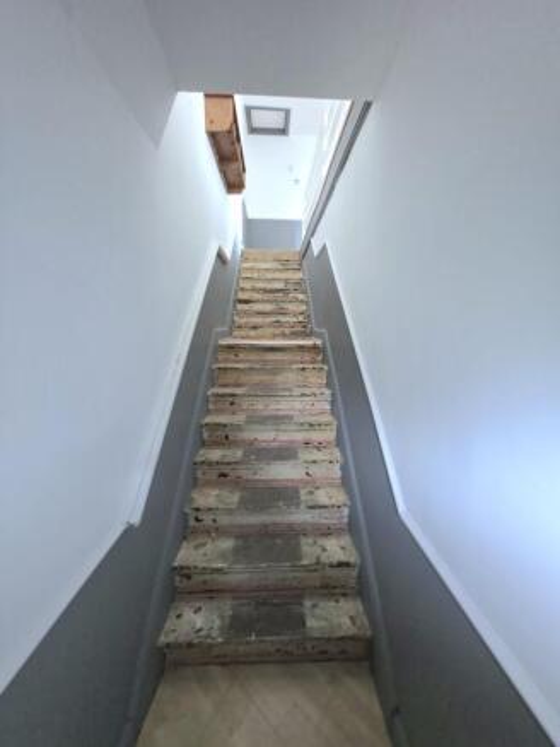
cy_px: 374
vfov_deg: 106.2
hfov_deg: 89.9
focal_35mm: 13
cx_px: 280
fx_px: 280
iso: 250
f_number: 1.9
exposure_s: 1/6.68
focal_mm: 2.2
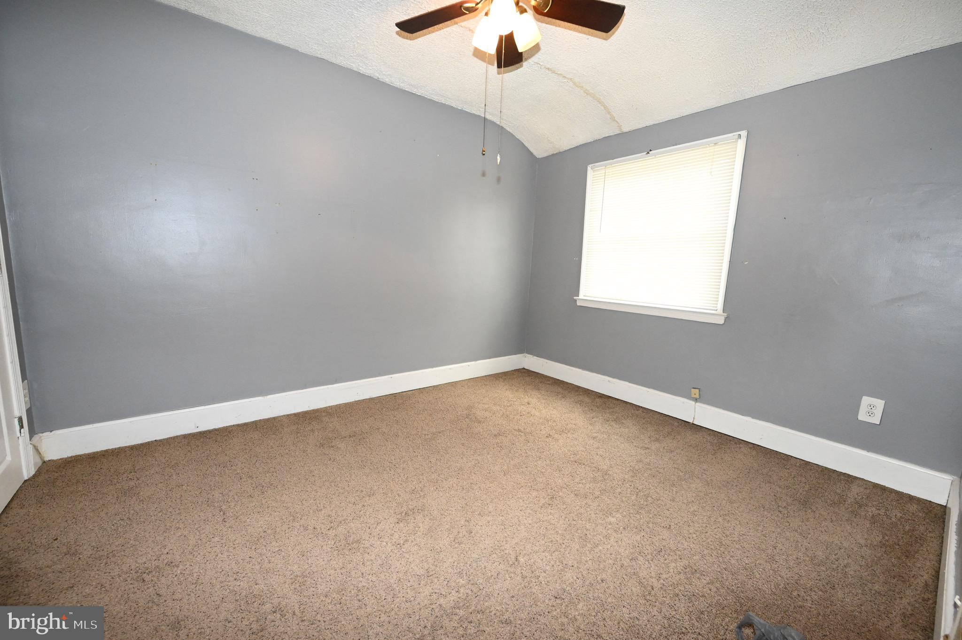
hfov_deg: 104.3
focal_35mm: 14
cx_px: 481
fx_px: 374
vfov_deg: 81.1
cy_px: 320
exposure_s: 1/125
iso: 4000
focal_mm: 14
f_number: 7.1
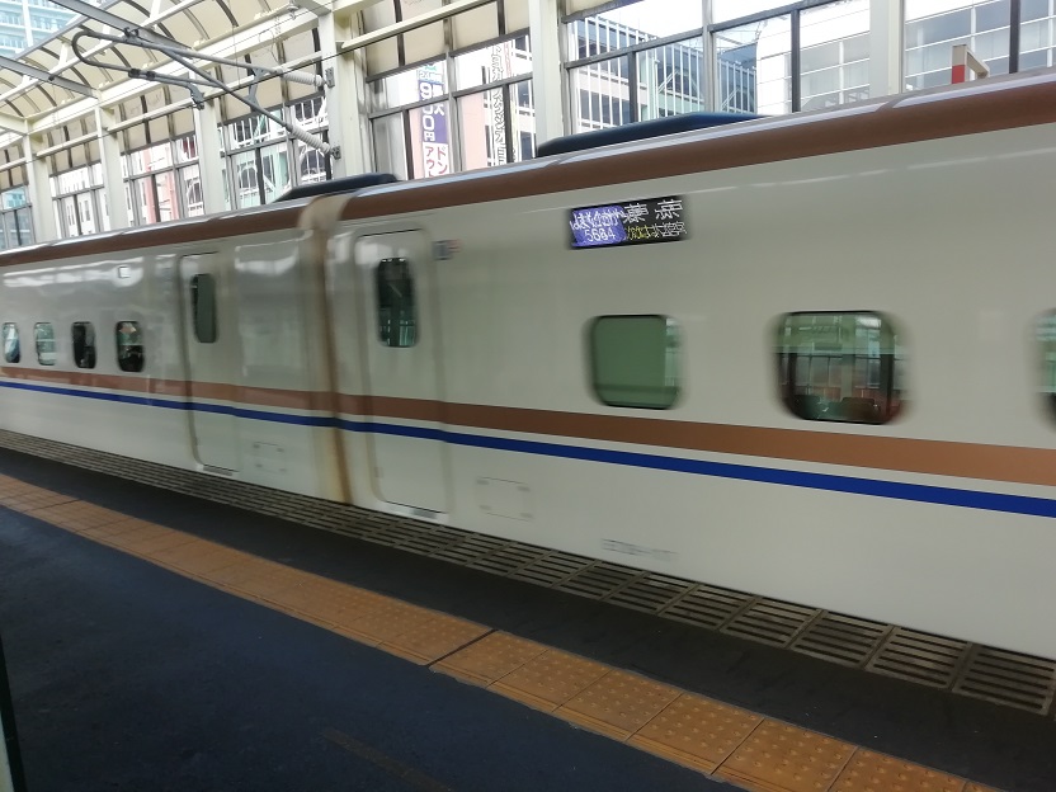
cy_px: 396
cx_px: 528
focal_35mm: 26
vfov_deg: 53.1
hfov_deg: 67.3
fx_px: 793
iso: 50
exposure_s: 1/126
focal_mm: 3.46
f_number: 2.2
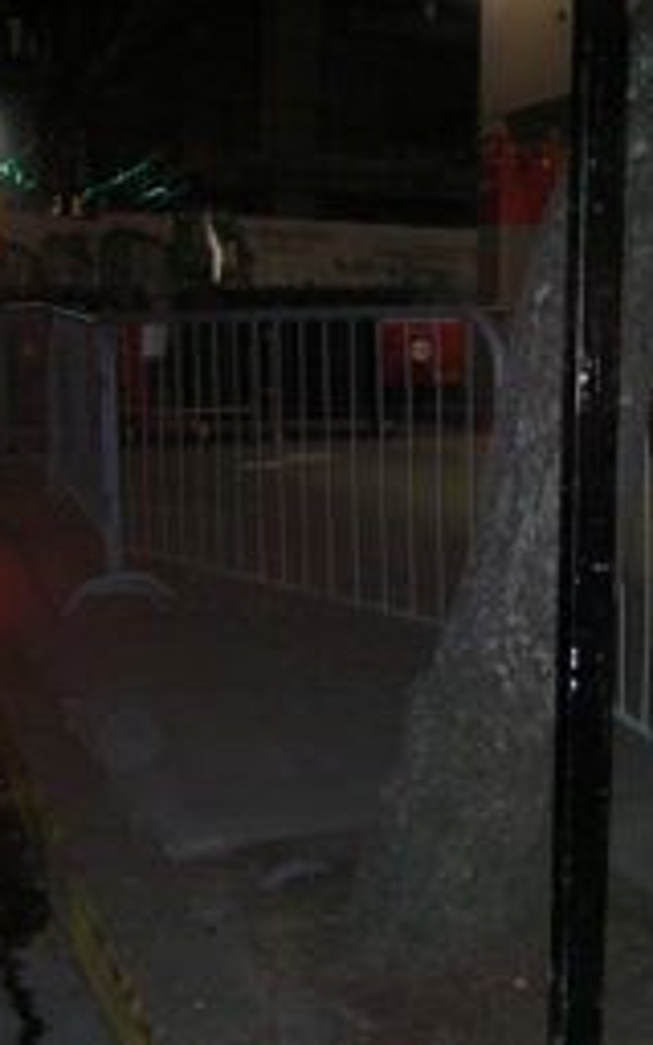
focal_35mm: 63
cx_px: 575
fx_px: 1794
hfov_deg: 20.3
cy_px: 478
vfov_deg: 32.5
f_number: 3.5
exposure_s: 1/30
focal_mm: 6.8
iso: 400
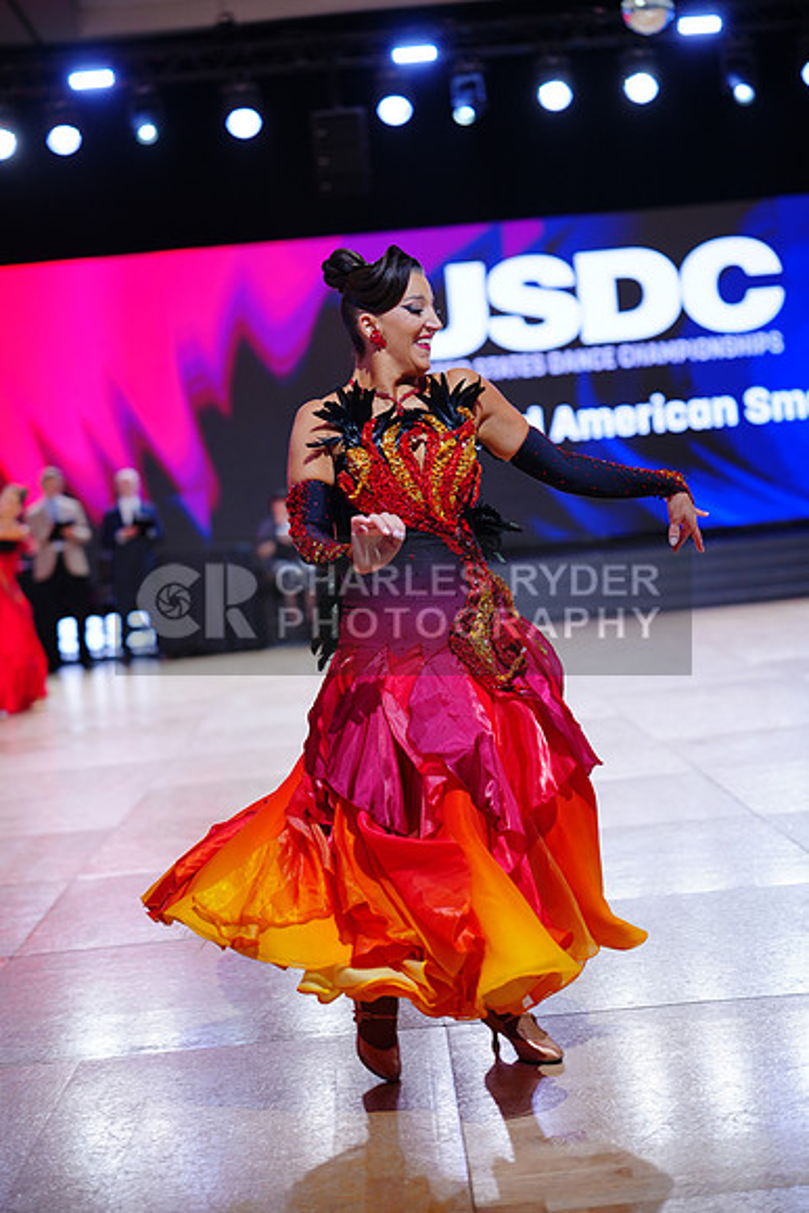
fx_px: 1886
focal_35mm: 56
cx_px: 404
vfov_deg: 35.6
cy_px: 606
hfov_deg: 24.2
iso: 250
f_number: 2
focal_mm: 56
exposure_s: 1/400
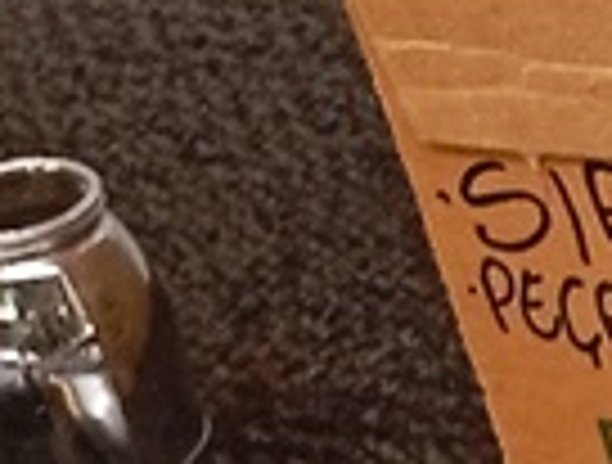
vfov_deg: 6.4
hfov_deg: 7.7
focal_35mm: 232
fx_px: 4116
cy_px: 441
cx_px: 1670
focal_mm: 3.98
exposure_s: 1/30
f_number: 1.8
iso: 310
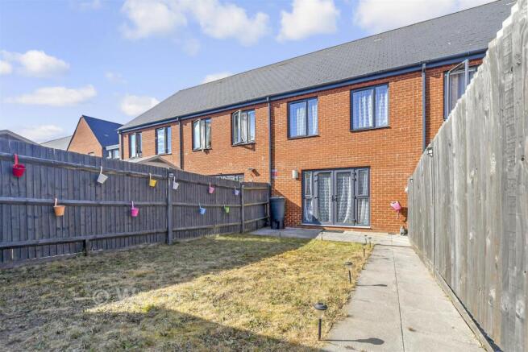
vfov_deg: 77.4
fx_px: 220
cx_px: 264
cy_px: 176
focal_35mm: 15
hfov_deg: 100.4
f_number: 8
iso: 160
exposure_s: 1/250
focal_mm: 10
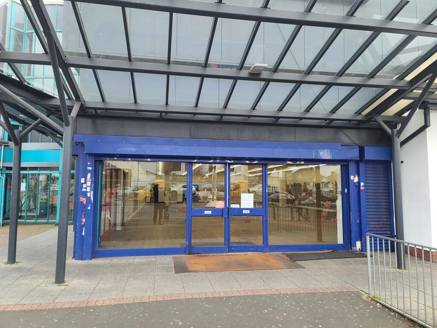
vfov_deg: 54.9
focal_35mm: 25
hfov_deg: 69.4
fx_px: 316
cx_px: 218
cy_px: 164
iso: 20
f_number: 1.8
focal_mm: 7
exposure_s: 1/120
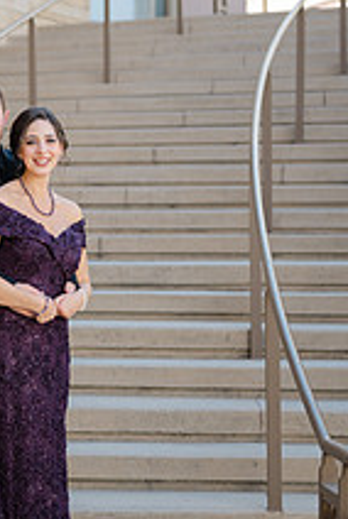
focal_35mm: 106
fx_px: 1532
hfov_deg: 12.8
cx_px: 12
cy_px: 250
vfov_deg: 19.2
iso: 64
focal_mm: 50
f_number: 2
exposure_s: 1/400
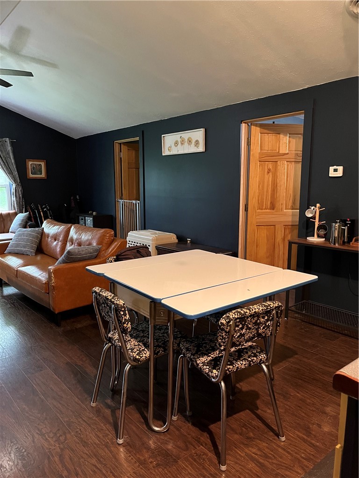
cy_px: 239
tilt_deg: -7.7
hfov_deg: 53.1
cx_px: 180
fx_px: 360
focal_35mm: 26
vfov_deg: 67.3
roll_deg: +0.7
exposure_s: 1/30
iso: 500
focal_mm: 5.1
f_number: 1.6
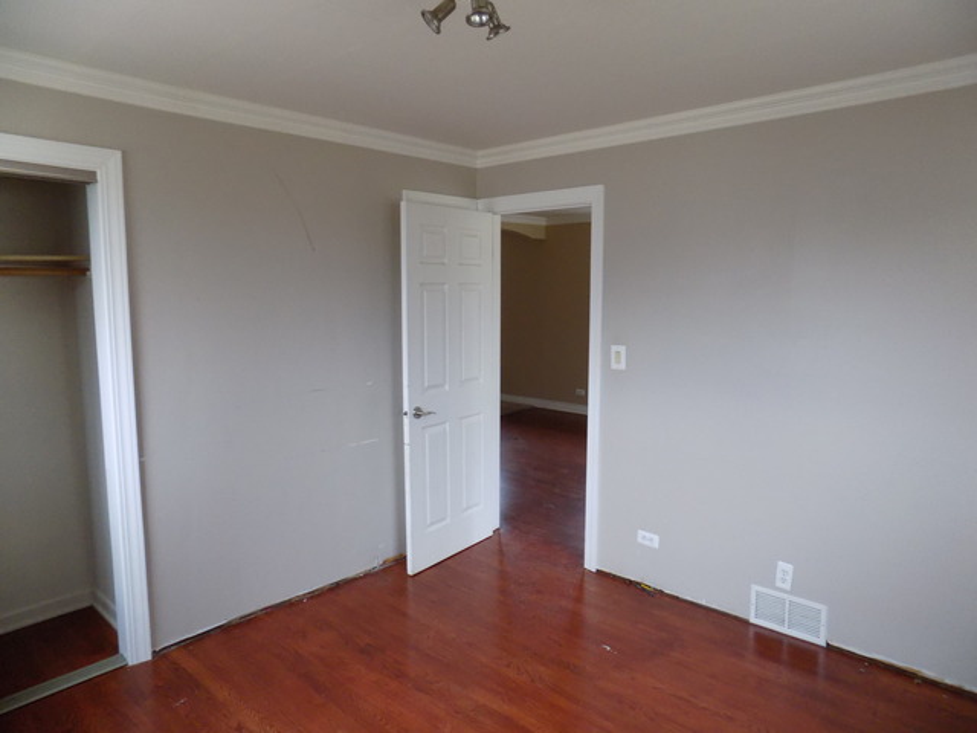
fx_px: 649
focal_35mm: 23
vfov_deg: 58.9
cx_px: 488
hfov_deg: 73.9
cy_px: 366
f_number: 3.1
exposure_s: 1/30
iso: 280
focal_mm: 4
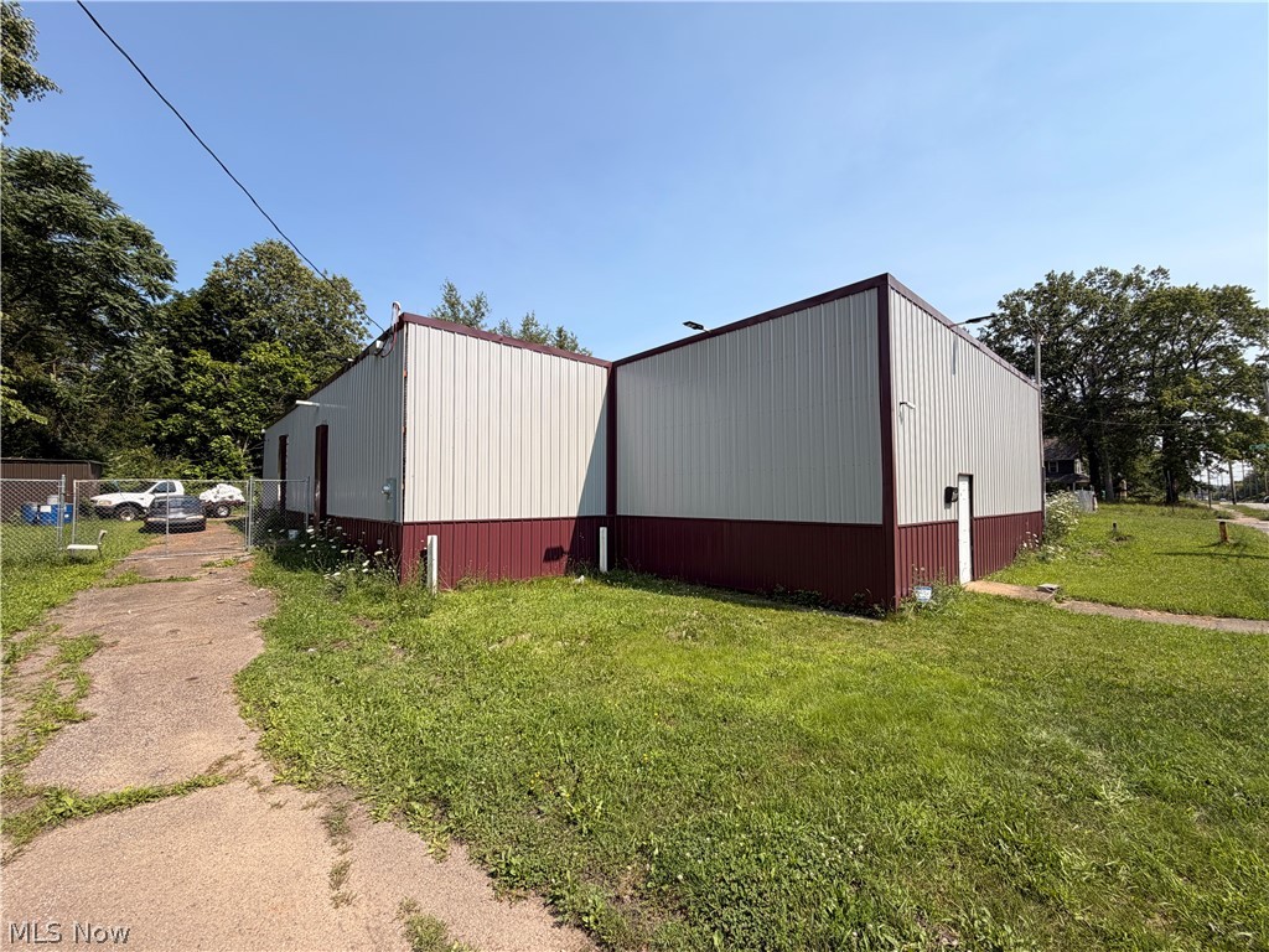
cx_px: 634
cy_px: 476
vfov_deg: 85.7
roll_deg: +0.6
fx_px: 513
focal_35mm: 14
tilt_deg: +3.5
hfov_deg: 102.1
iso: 20
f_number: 2.2
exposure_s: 1/770
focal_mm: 2.22
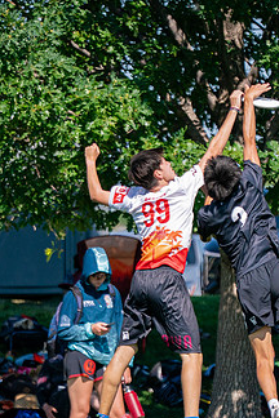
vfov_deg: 3.7
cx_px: 213
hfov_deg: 2.5
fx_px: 6475
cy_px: 257
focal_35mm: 557
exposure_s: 1/6400
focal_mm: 200
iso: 400
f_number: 2.8
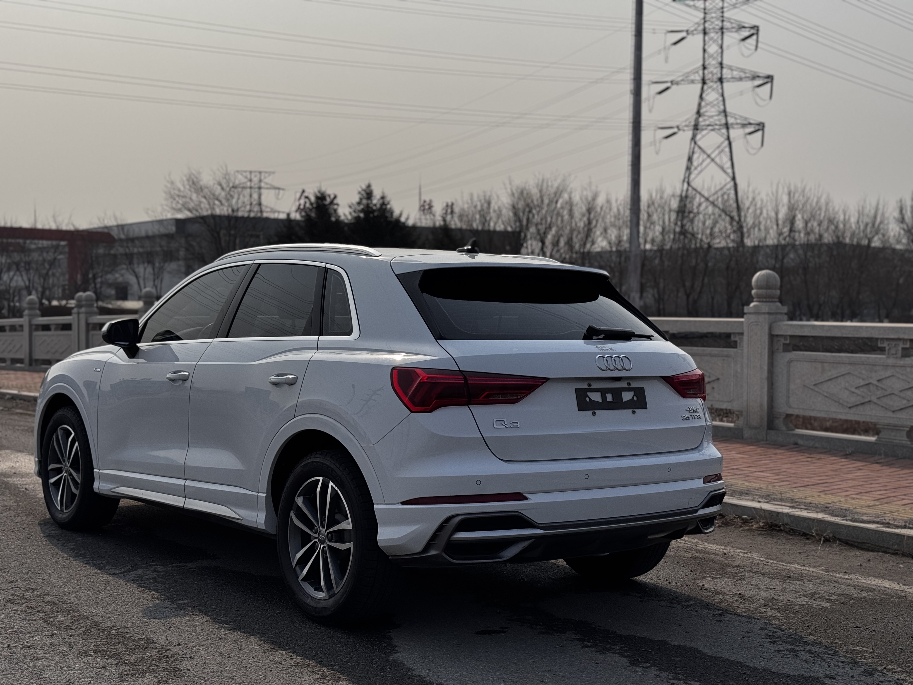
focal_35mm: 48
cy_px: 342
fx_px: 1266
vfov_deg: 30.3
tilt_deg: -2.7
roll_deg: +0.1
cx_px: 456
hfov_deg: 39.7
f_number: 1.78
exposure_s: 1/12500
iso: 80
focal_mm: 6.76
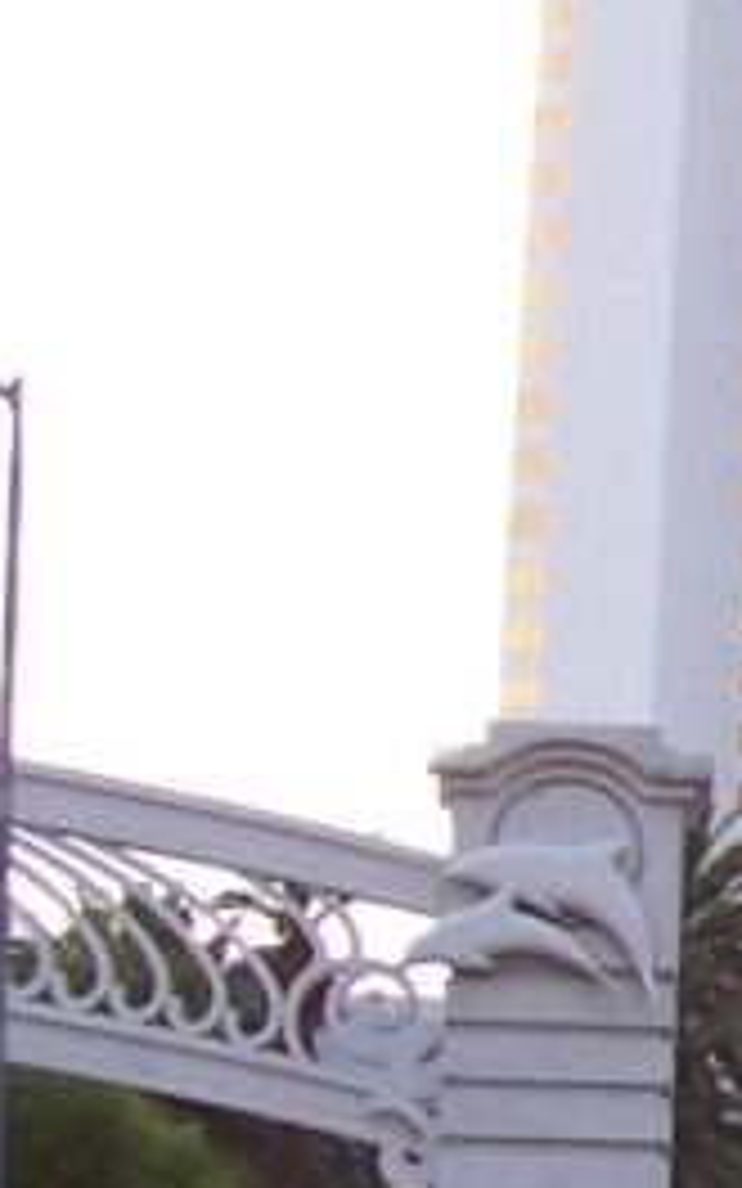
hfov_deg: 8.4
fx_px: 4530
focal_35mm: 140
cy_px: 846
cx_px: 1938
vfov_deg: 14.9
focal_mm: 5.6
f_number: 2.7
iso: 80
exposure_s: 1/30
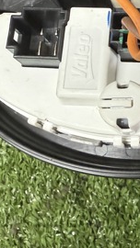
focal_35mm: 62
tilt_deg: -72.2
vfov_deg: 33.2
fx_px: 409
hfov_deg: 17.4
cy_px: 63
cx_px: 212
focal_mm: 2.22
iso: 320
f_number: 2.2
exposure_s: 1/98
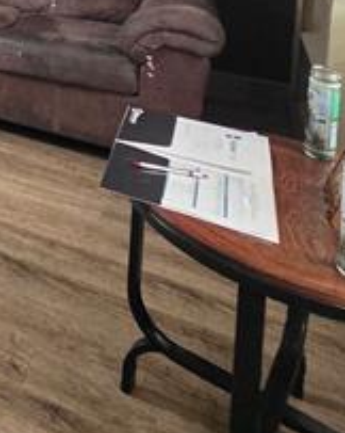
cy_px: -147
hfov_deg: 23.8
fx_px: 614
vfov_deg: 29.9
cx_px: -192
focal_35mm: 48
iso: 2000
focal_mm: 2.2
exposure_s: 1/24
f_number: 1.9
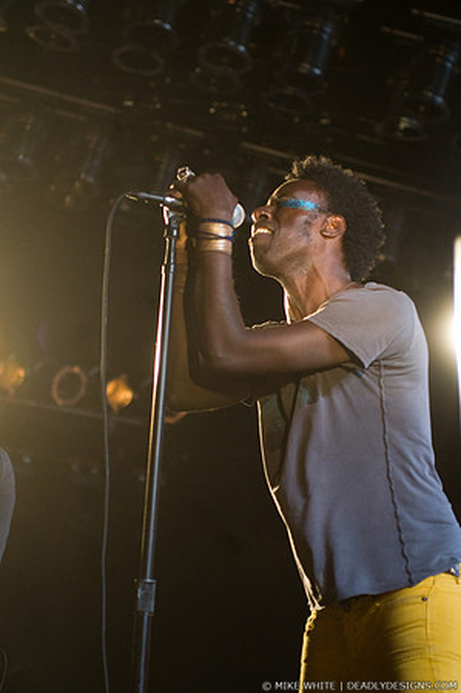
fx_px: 2021
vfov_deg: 19.5
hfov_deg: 13.0
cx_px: 230
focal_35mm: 105
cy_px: 346
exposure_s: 1/200
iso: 800
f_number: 3.2
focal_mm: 70
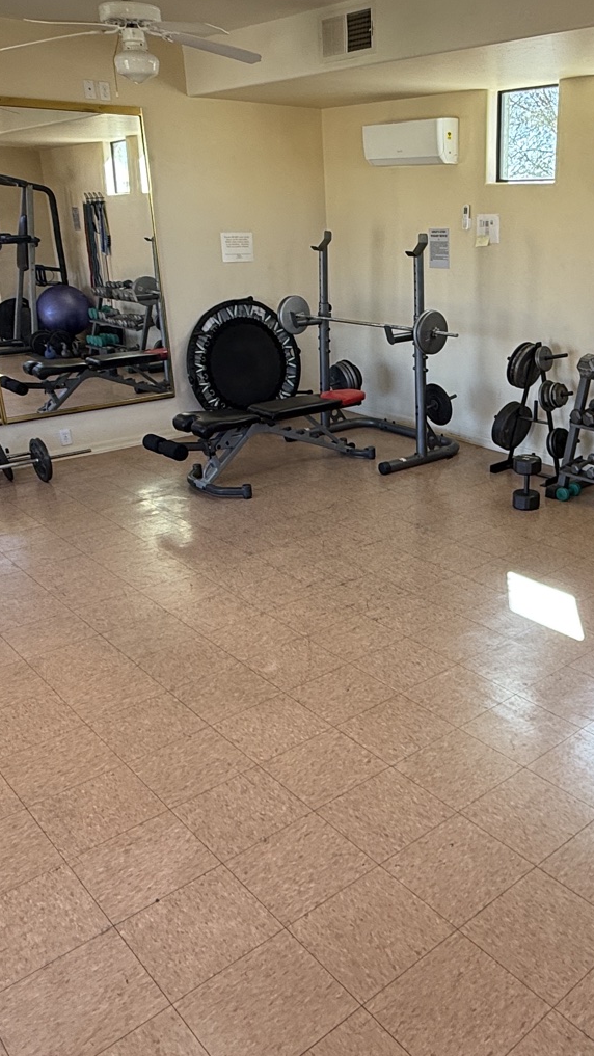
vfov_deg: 64.3
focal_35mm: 30
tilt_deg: -20.7
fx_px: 840
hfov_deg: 37.9
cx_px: 451
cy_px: 518
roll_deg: -0.8
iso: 100
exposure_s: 1/99
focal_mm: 2.22
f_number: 2.2
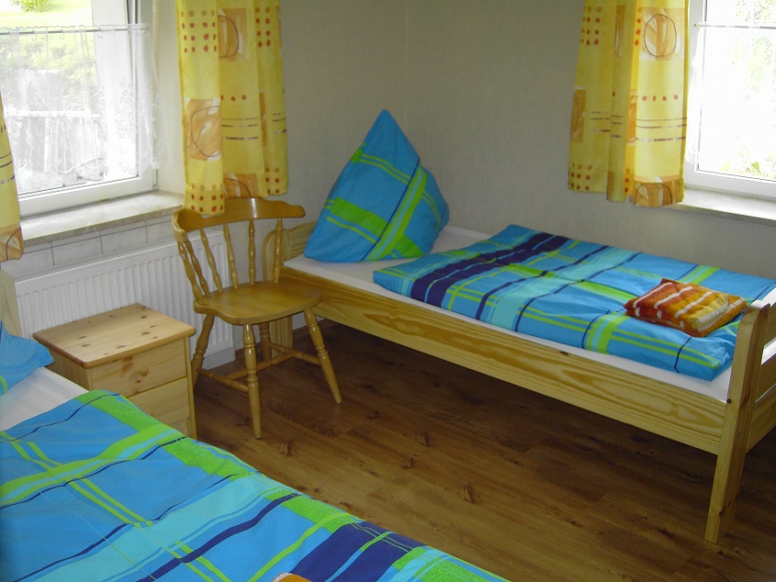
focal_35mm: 35
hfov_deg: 52.6
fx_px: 785
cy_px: 291
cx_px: 388
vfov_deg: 40.7
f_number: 2.8
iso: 100
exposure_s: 1/50
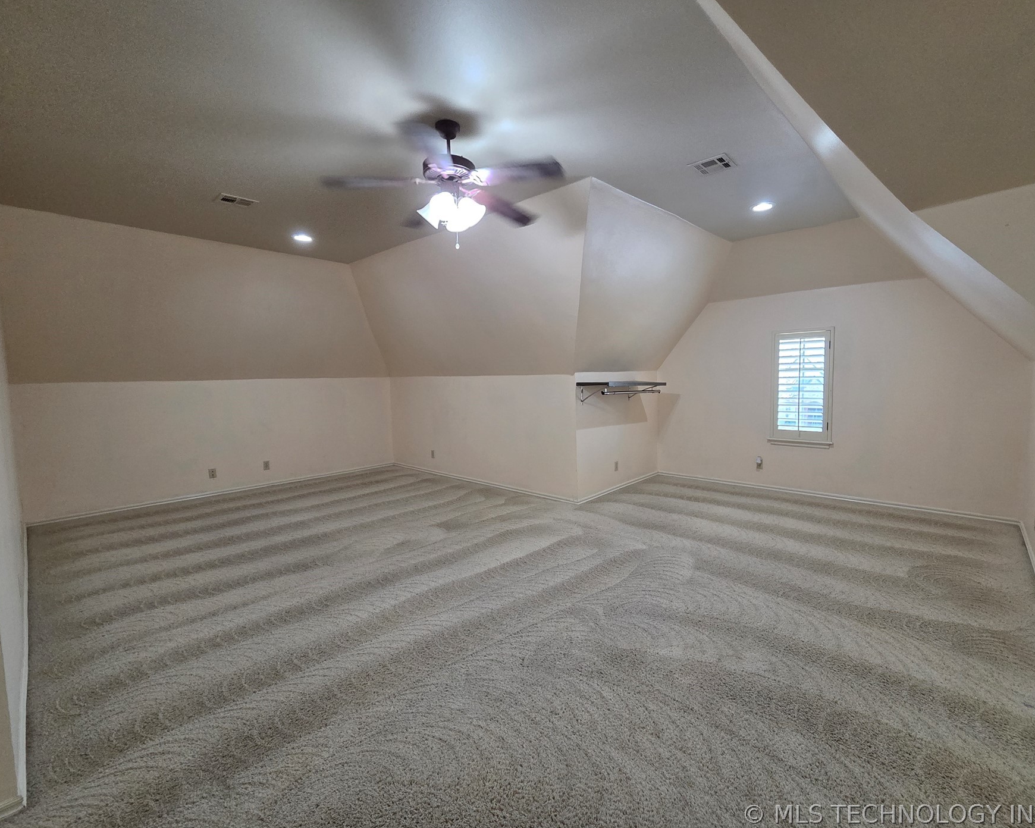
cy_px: 406
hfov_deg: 100.5
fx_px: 429
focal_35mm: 14
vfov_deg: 88.0
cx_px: 556
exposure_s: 1/60
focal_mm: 2.2
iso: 320
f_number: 2.2
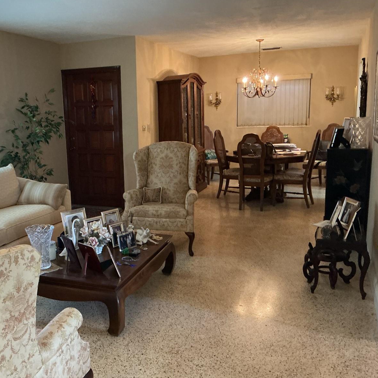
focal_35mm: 35
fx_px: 432
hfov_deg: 46.5
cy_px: 191
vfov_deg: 47.2
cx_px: 128
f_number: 1.8
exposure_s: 1/40
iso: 320
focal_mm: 3
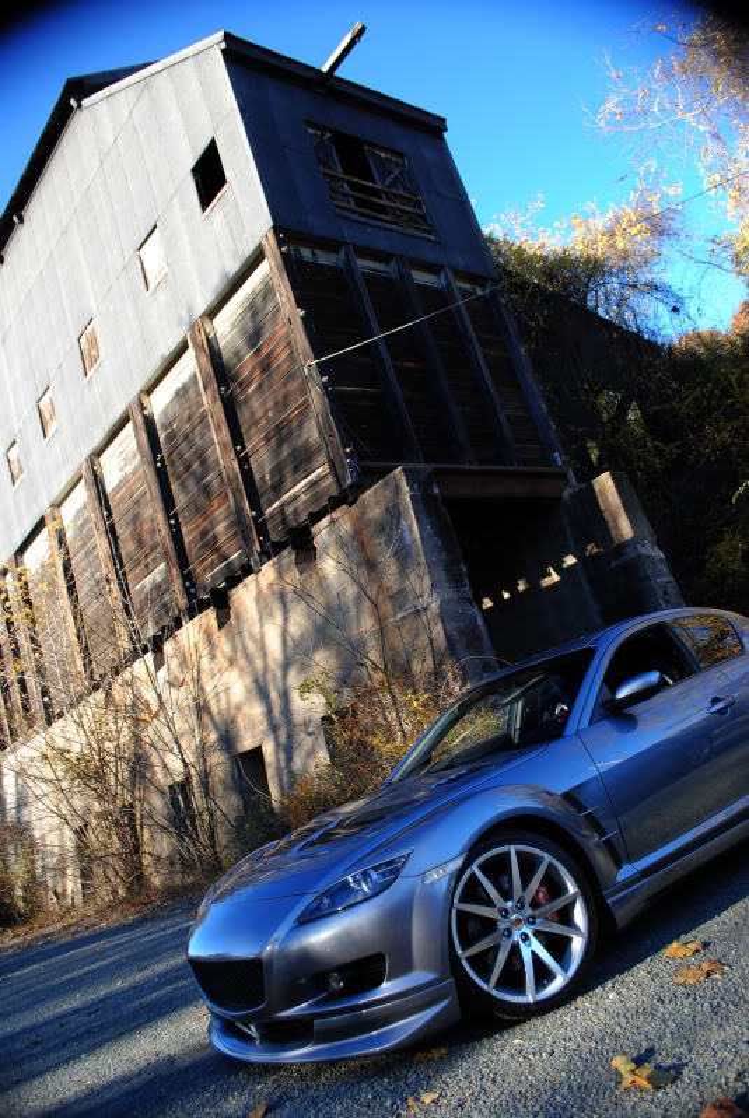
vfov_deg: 67.3
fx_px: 840
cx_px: 374
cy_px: 559
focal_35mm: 27
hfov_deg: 48.1
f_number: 5
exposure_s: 1/100
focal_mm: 18
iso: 200
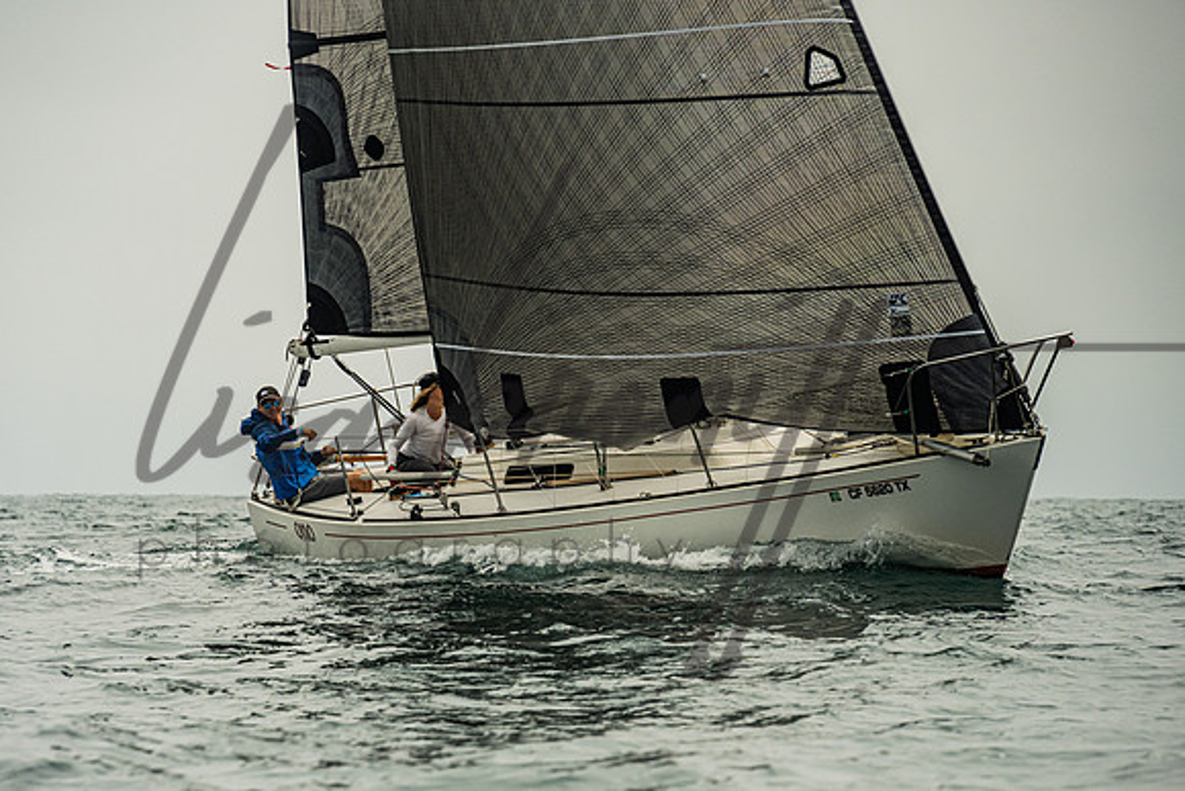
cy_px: 479
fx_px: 8381
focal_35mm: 255
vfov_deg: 5.4
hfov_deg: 8.1
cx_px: 456
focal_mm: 200
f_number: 6.3
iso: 400
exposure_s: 1/2000
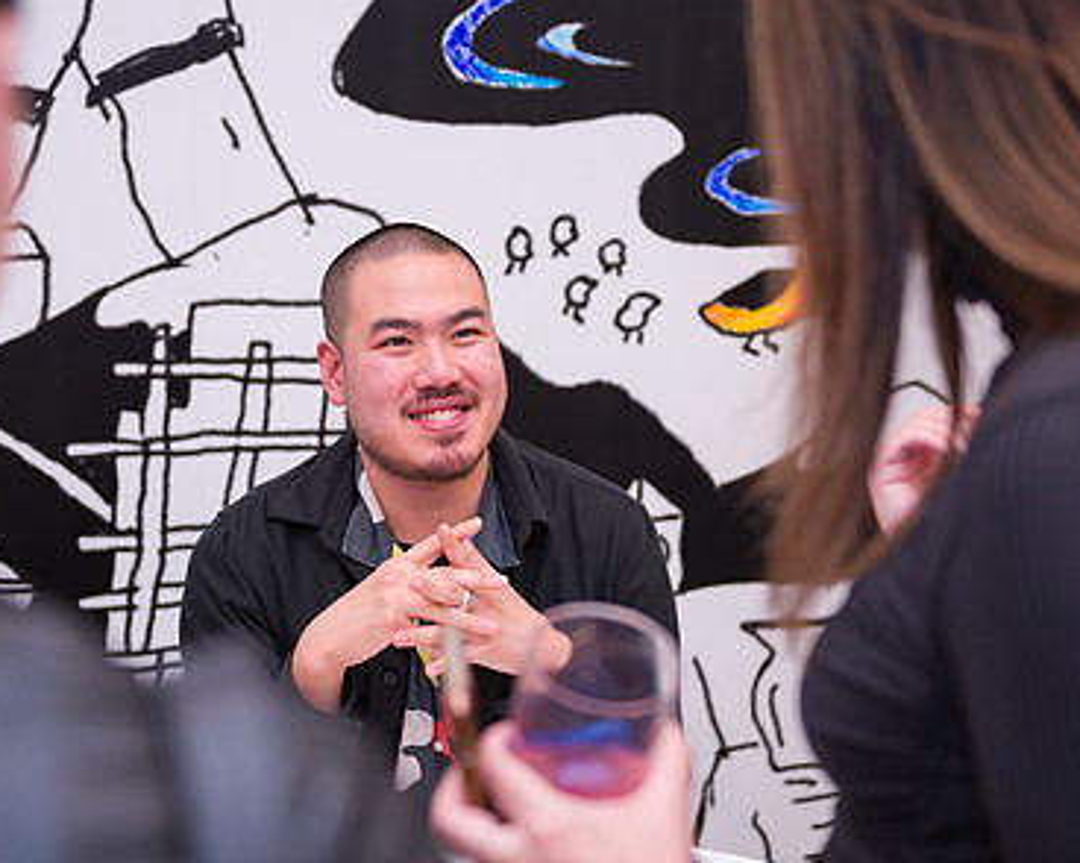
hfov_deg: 26.8
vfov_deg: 21.5
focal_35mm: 71
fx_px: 2268
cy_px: 490
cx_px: 461
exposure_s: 1/200
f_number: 3.2
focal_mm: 48
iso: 1600
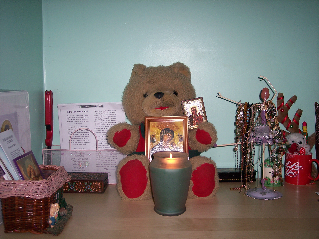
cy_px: 120
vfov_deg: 36.8
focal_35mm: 39
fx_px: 359
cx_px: 160
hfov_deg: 47.9
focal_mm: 8
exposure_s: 1/60
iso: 100
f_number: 2.8
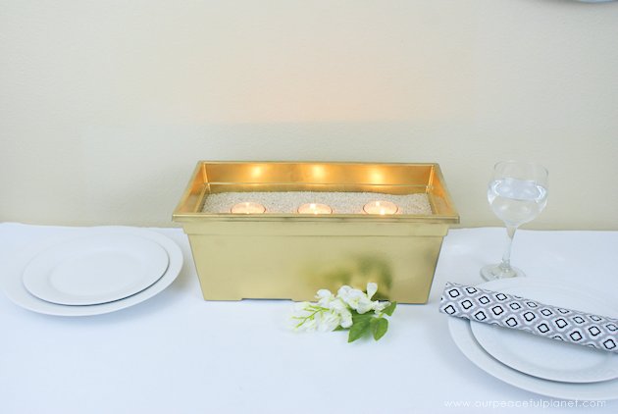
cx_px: 309
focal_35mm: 39
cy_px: 207
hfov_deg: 49.5
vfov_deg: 34.3
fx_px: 670
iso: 400
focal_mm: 26
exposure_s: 1/40
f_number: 4.5
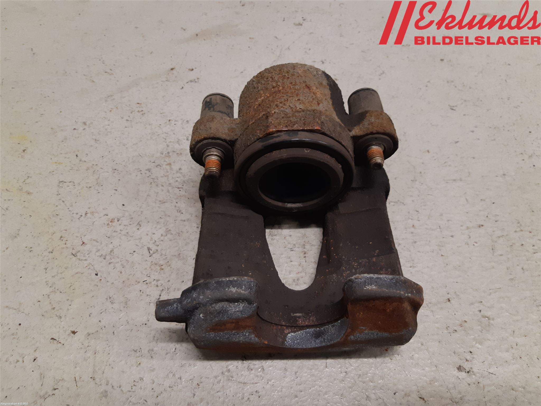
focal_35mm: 26
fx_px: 406
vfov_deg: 53.1
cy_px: 203
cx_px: 270
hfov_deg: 67.3
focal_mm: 3.93
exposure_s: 1/50
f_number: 1.7
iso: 160
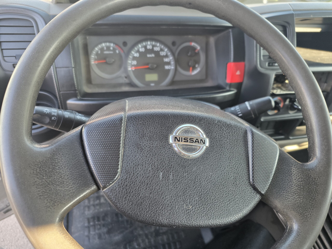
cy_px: 124
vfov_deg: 58.9
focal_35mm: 23
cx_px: 166
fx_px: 221
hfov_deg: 73.9
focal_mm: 6.25
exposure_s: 1/180
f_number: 1.7
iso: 160
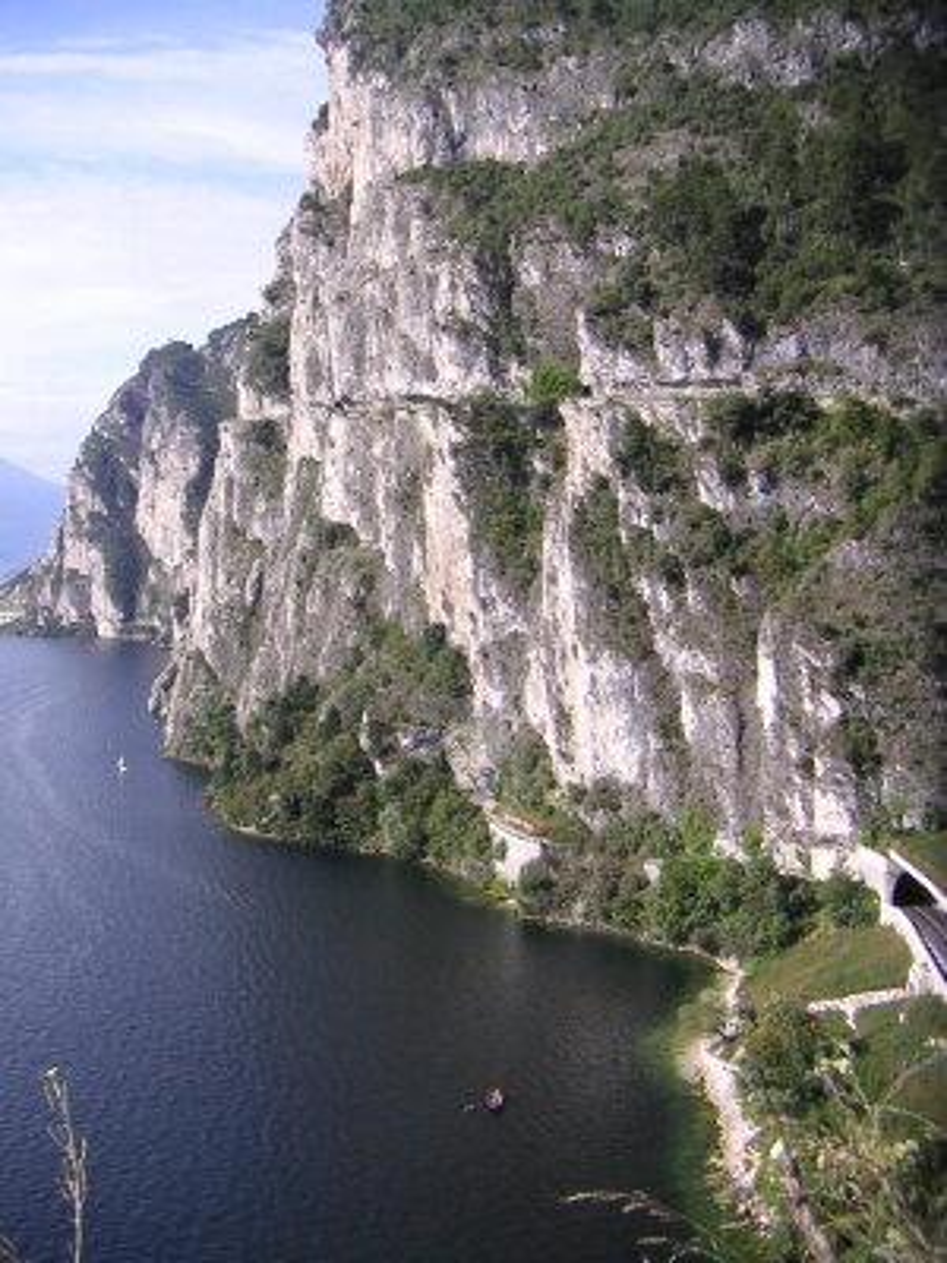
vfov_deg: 47.9
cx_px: 474
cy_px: 632
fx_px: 1423
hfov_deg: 36.8
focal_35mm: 39
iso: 64
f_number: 2.9
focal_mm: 5.1
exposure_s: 1/750
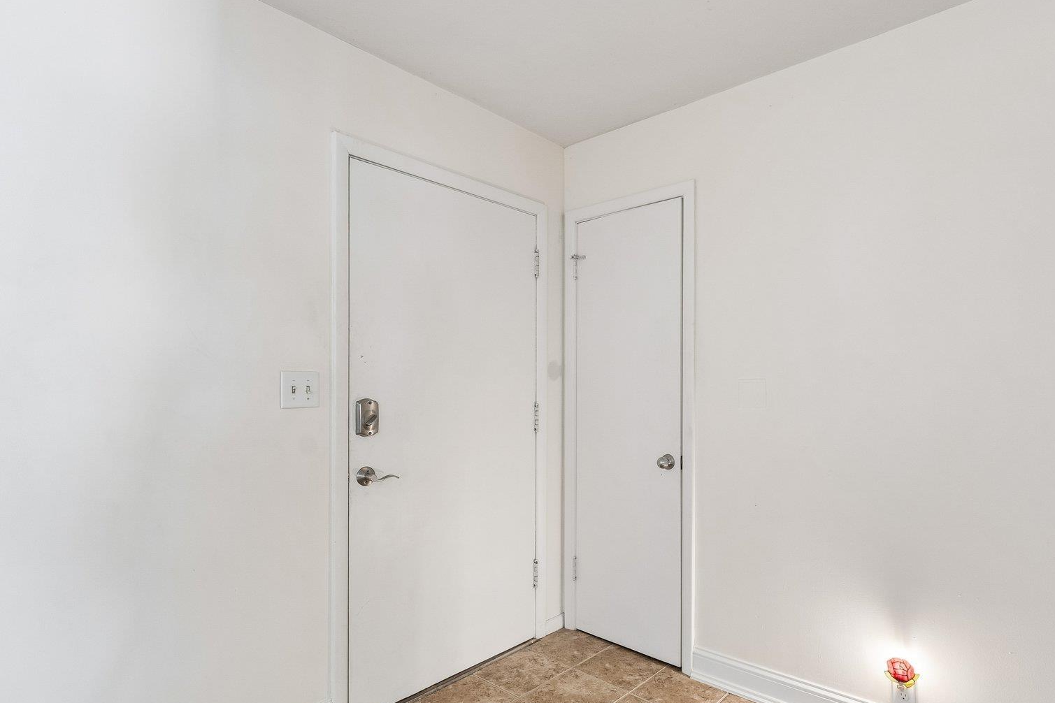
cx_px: 604
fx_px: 557
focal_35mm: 19
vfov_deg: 64.4
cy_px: 385
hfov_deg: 86.3
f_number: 6.3
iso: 500
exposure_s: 1/8
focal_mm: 14
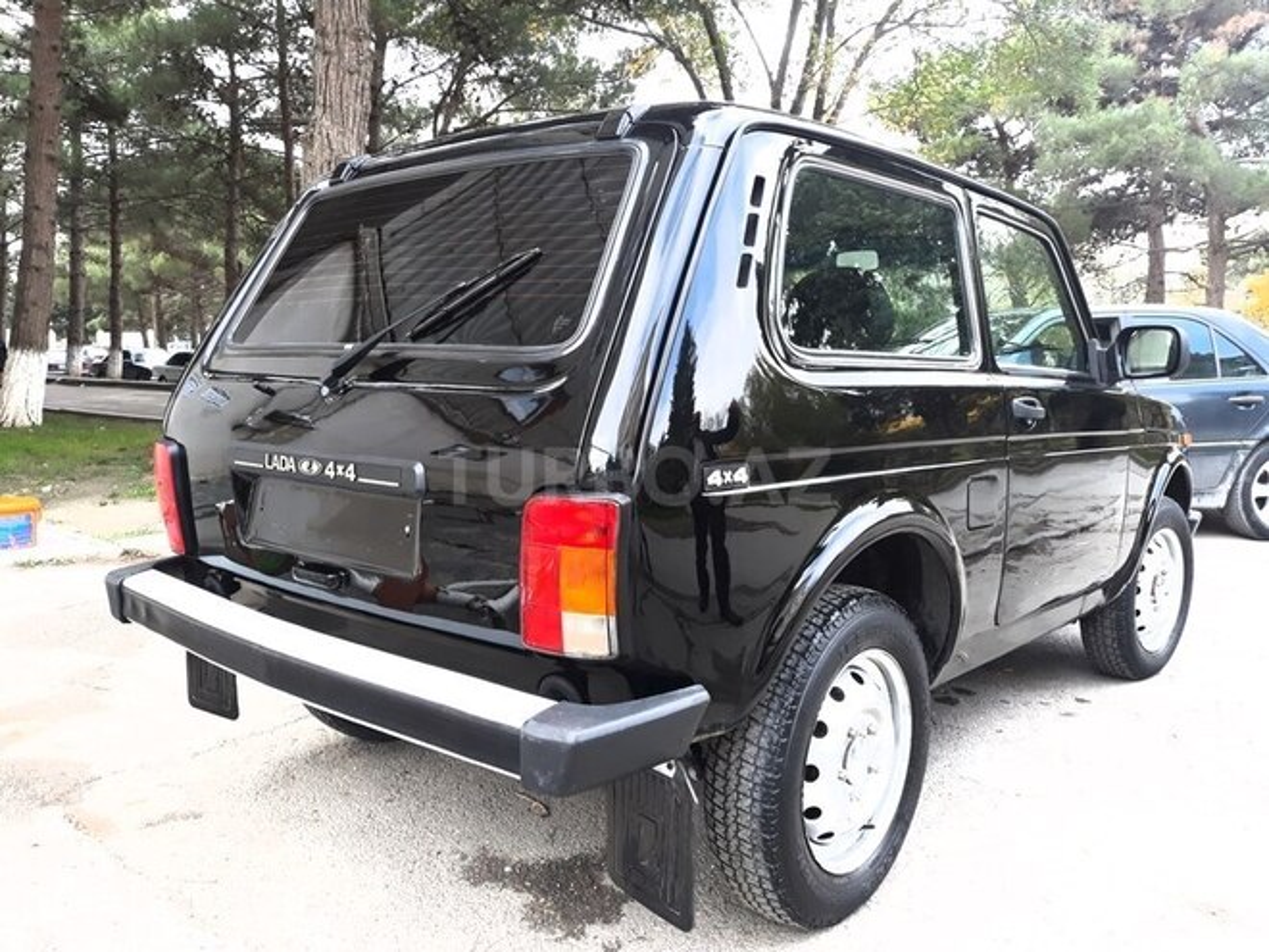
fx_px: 990
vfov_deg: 51.4
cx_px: 634
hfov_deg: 65.3
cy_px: 476
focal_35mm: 27
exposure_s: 1/100
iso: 40
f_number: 1.7
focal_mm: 3.71
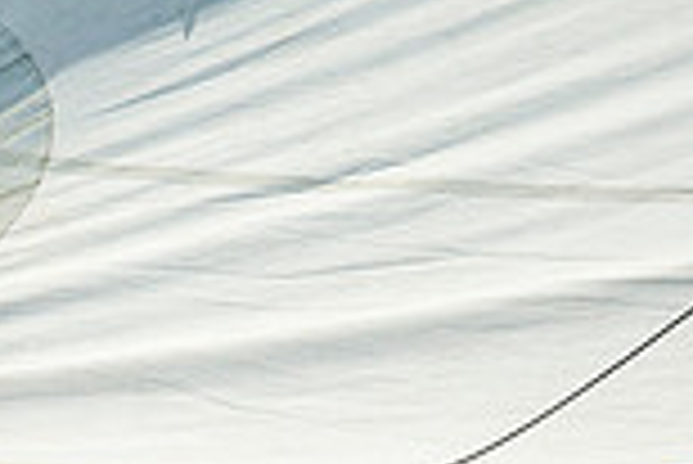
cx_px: -266
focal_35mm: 2256
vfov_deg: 0.6
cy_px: 802
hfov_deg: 0.9
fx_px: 43468
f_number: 5
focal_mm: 600
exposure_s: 1/2500
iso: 400
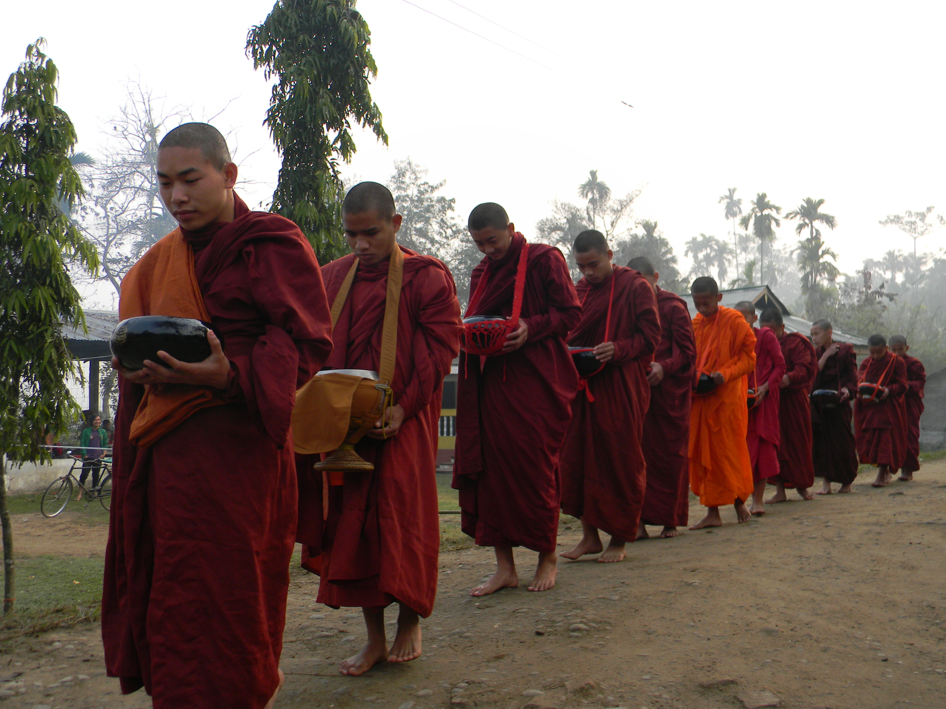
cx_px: 473
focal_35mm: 36
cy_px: 354
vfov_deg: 39.7
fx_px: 984
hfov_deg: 51.4
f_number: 3.7
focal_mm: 6.4
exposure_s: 1/115
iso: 80
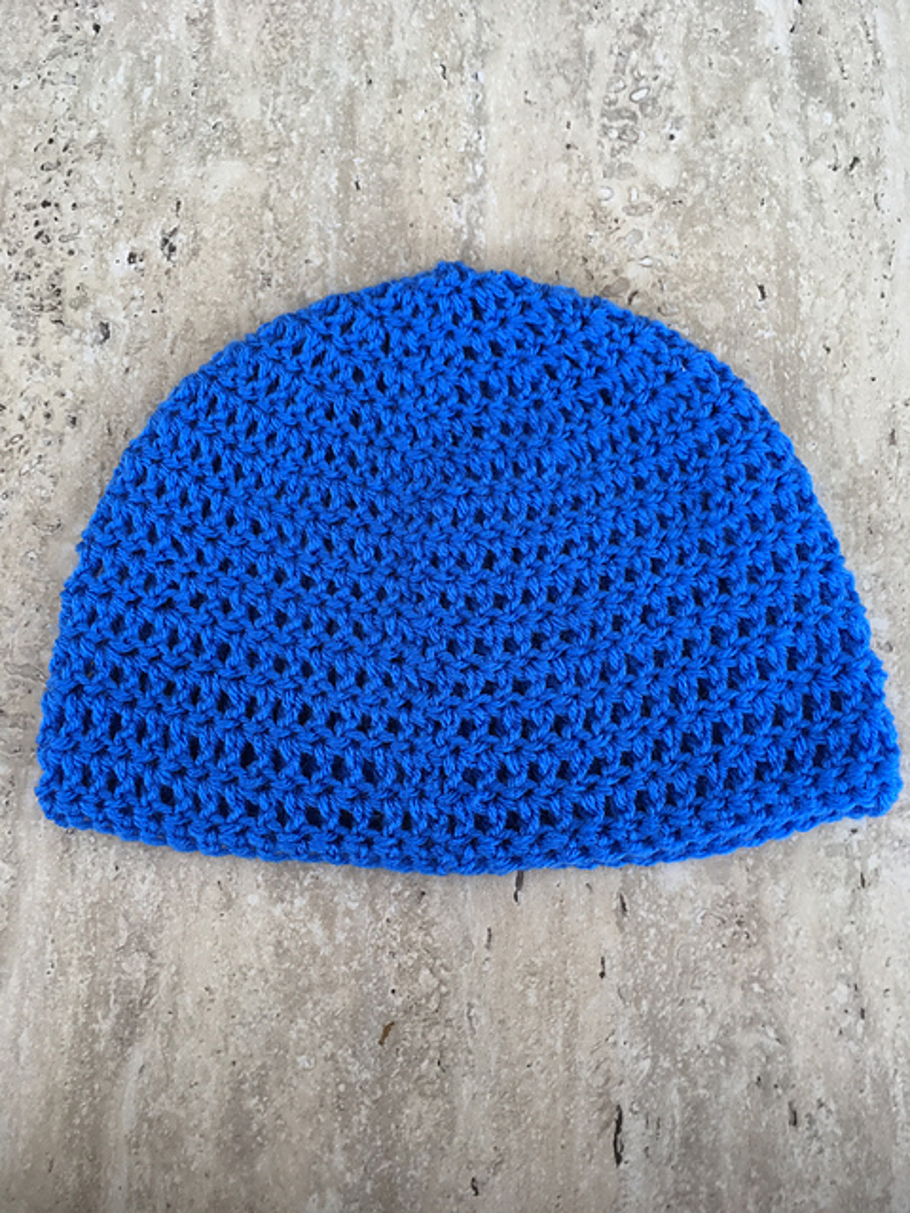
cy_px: 606
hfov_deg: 48.2
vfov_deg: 61.7
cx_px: 455
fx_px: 1016
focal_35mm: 29
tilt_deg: -77.6
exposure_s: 1/120
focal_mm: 4.15
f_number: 2.2
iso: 40
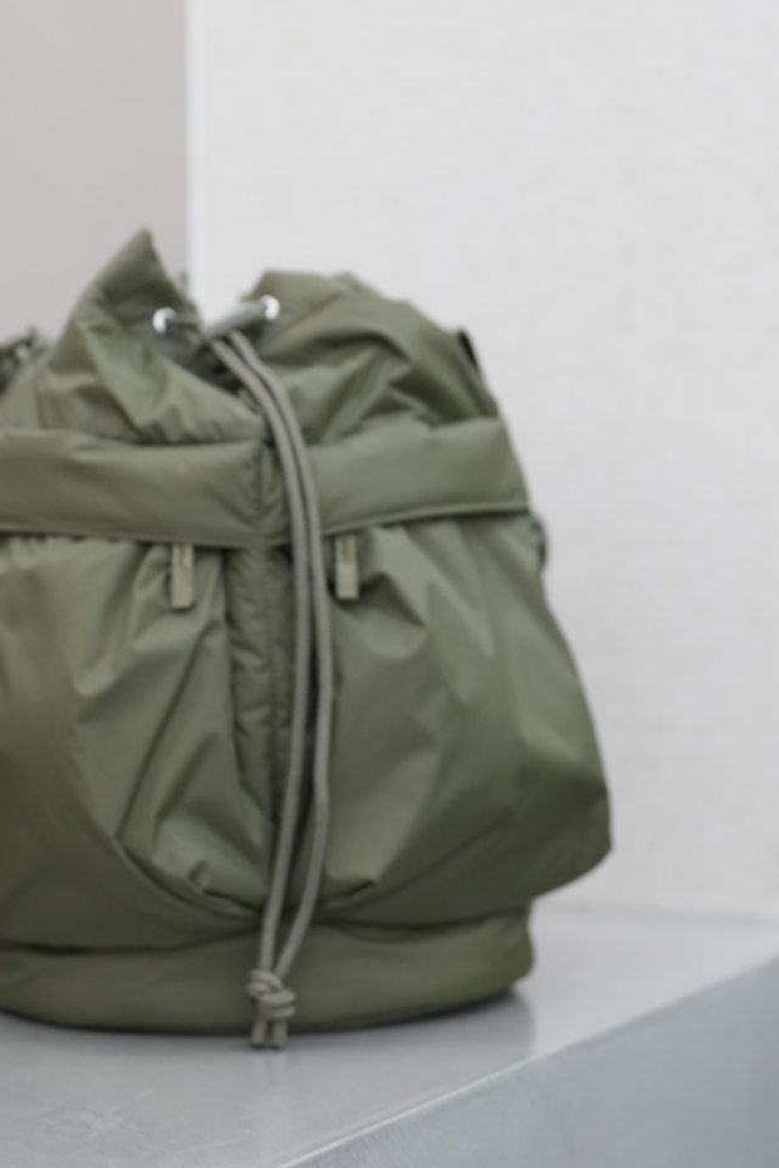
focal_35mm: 127
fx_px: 4120
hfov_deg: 10.8
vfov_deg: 16.1
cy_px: 583
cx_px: 312
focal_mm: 70
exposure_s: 1/125
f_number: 2.8
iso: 1000
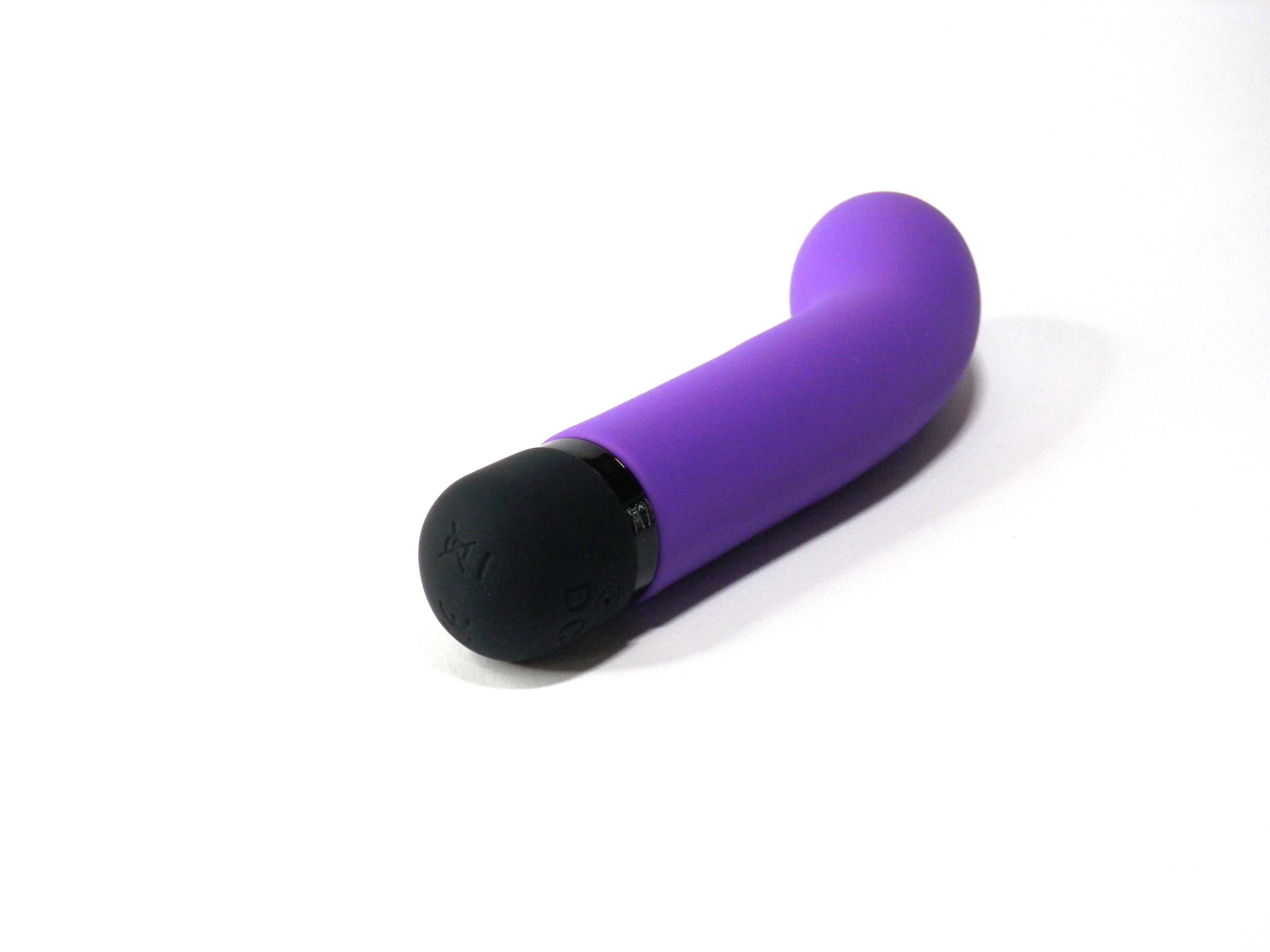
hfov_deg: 32.2
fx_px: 2201
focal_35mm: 60
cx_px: 635
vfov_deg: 24.4
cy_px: 476
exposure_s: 1/100
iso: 125
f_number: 4.2
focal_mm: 10.8
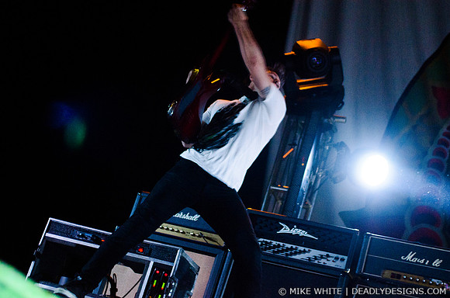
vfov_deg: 18.8
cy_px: 149
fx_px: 898
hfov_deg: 28.1
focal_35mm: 72
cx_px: 225
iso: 3200
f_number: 2.8
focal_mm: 48
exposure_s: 1/80
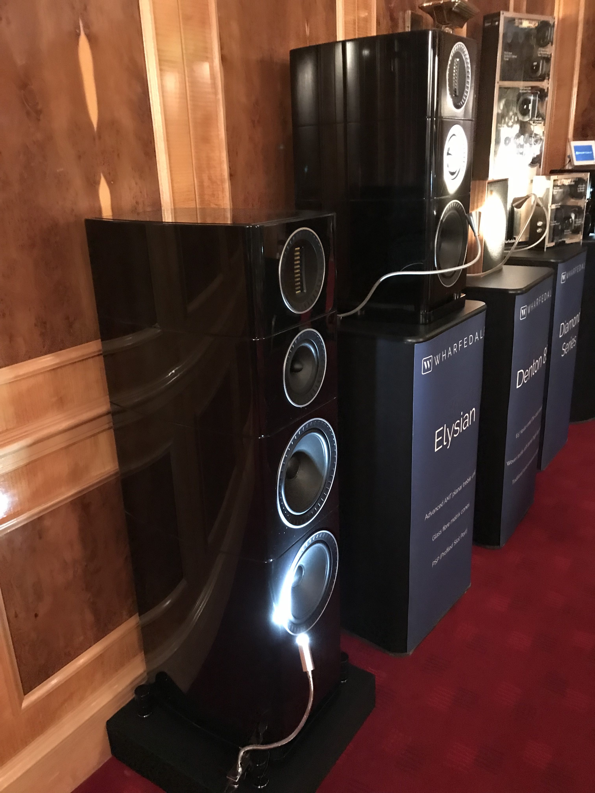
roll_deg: +2.4
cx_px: 298
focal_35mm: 28
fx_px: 642
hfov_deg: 49.7
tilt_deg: -18.6
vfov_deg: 63.4
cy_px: 396
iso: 200
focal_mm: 3.99
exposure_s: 1/4
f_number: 1.8
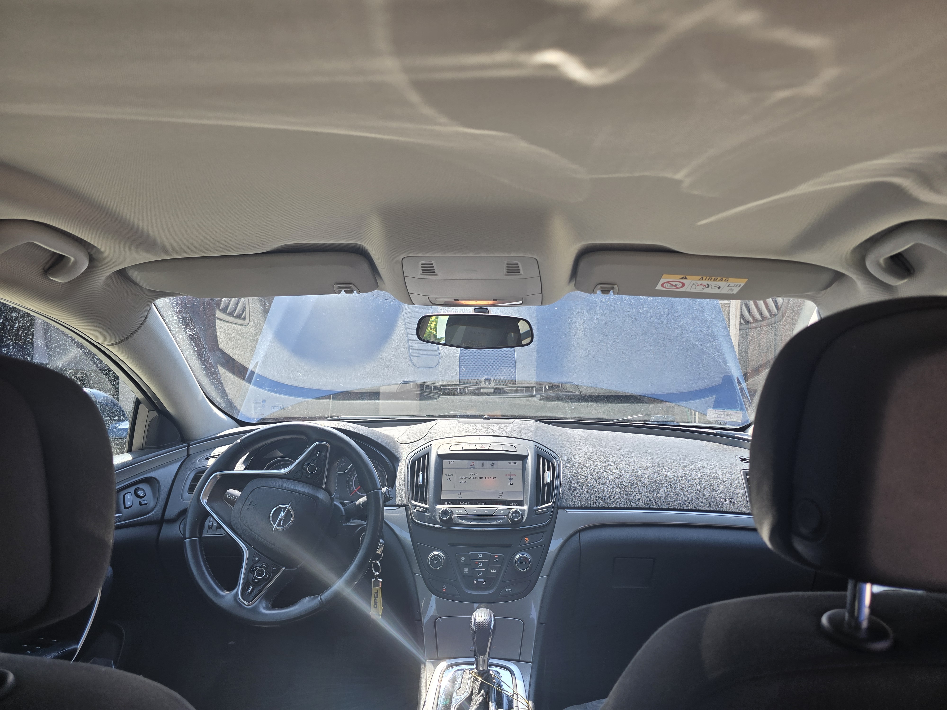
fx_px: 629
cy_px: 355
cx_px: 474
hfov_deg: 73.9
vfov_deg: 58.9
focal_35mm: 23
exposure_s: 1/180
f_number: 1.7
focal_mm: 6.3
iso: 16
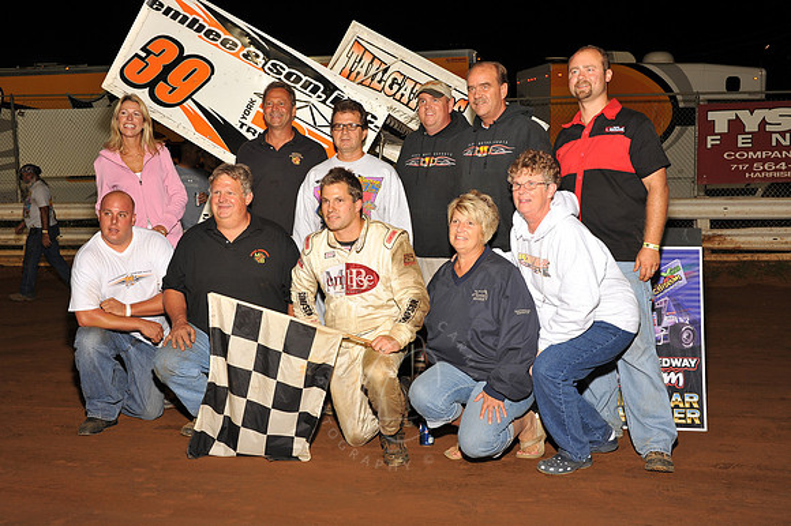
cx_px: 396
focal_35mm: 42
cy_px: 263
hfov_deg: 46.4
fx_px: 922
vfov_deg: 31.9
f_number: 8
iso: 500
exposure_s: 1/250
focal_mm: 42
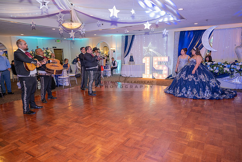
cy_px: 81
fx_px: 161
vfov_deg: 53.2
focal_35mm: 24
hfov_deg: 73.7
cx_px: 121
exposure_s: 1/200
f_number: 2.8
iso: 1000
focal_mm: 24
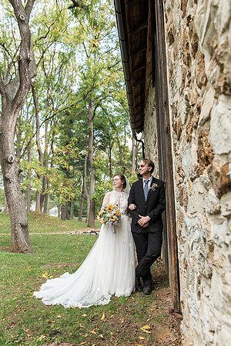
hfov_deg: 45.0
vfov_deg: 63.7
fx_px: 279
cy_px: 173
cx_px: 116
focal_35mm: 29
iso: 400
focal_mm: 29
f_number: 4
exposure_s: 1/250
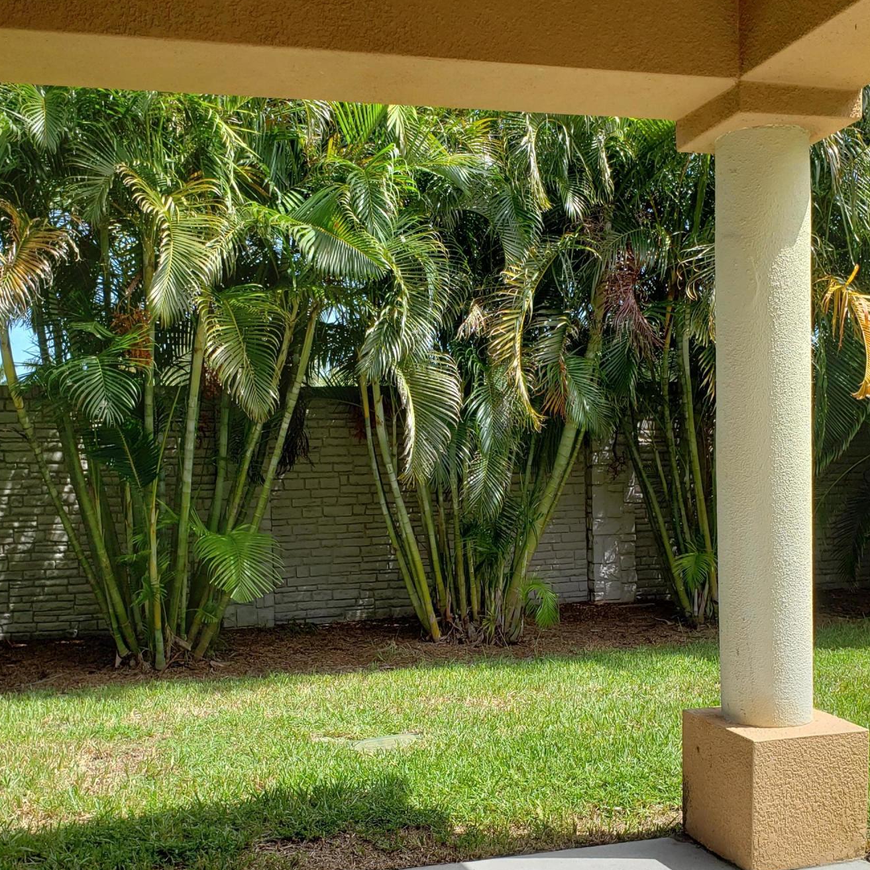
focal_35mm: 35
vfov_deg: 47.0
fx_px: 995
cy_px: 518
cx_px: 416
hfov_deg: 47.2
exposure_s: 1/904
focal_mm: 4.3
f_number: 2.4
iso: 50
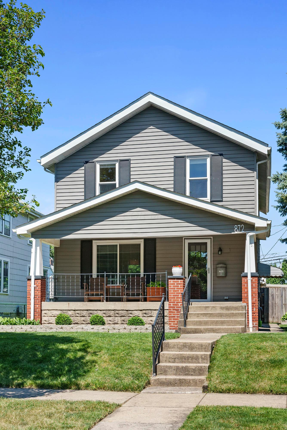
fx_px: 538
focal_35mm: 45
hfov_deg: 29.9
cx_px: 144
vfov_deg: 43.6
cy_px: 215
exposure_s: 1/800
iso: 640
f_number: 8
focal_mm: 45
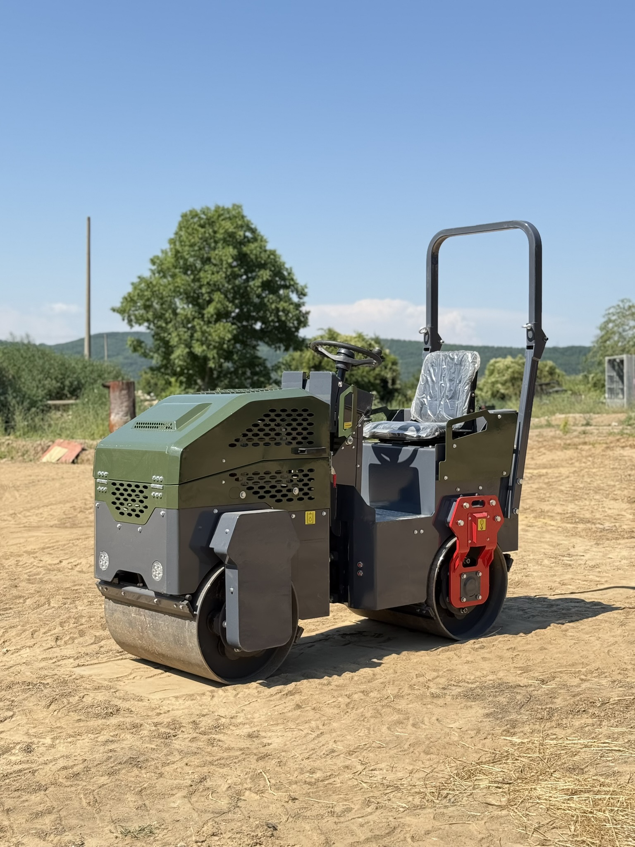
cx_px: 318
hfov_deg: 30.3
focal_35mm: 48
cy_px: 424
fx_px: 1174
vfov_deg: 39.7
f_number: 1.78
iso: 100
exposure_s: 1/1980
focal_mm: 6.76
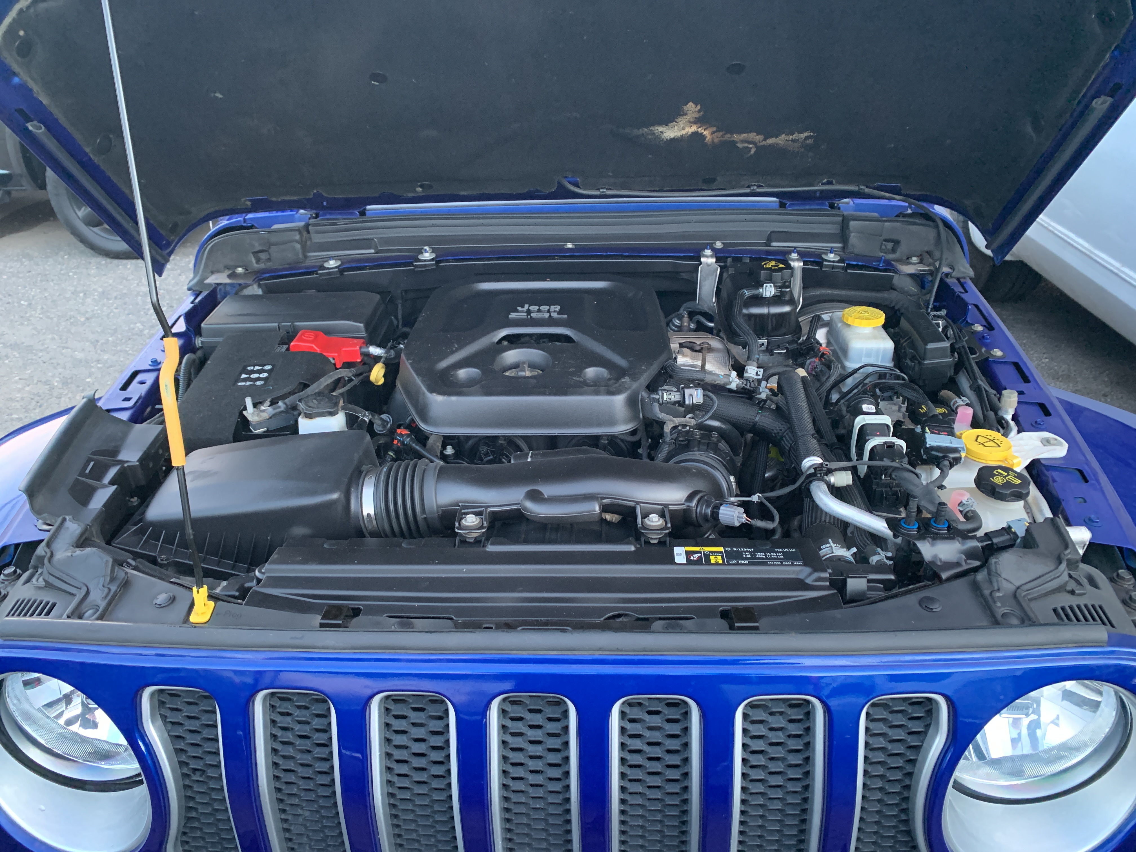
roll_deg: +0.6
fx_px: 853
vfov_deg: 53.1
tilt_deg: -29.0
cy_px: 426
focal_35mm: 26
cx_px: 568
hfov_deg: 67.3
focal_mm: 4.25
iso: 250
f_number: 1.8
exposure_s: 1/60
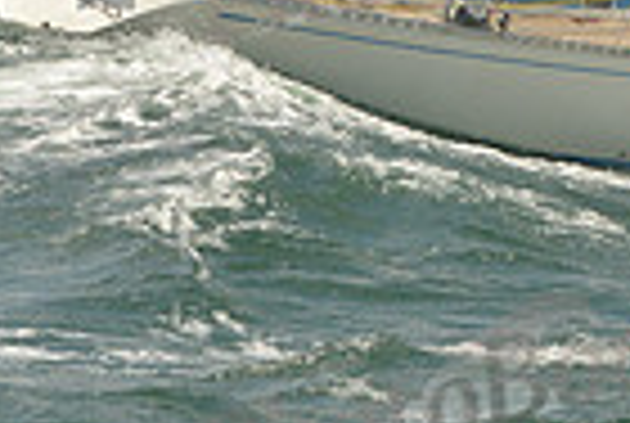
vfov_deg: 4.7
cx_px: 1066
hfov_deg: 7.0
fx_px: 5068
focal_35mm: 289
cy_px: -367
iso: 400
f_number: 6.3
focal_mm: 70
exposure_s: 1/800
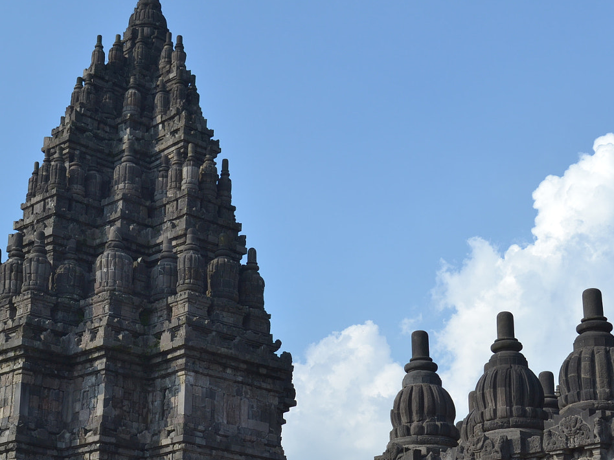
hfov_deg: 26.7
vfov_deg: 20.1
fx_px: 1295
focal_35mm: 73
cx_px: 311
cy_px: 301
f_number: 8
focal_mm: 30
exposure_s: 1/320
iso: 200
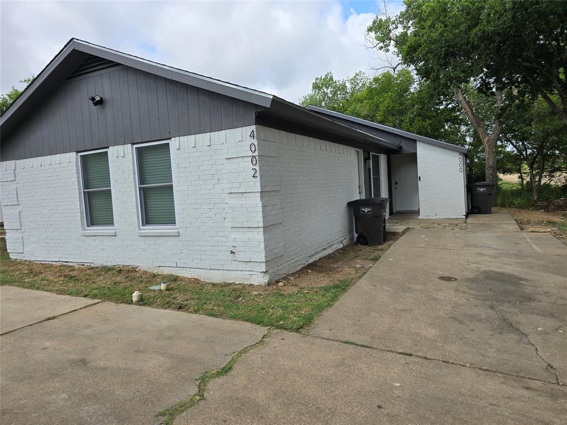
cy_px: 212
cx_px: 284
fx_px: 377
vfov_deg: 58.9
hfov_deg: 73.9
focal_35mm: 23
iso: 12
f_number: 1.7
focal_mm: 6.3
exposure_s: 1/572
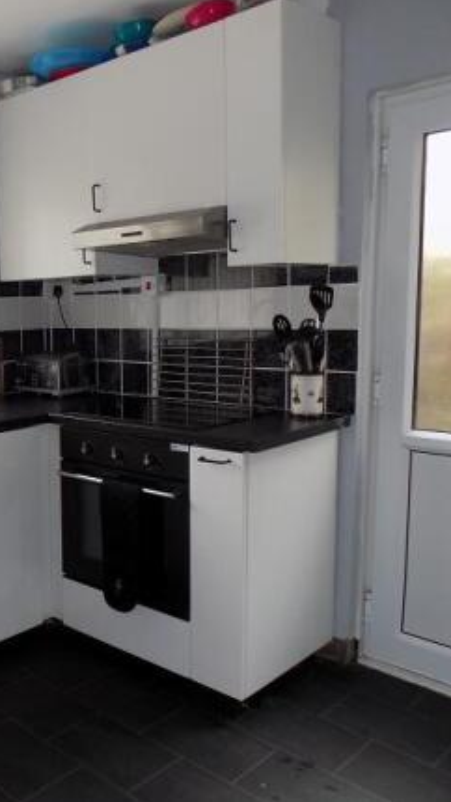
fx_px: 723
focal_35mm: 34
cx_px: -5
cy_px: 400
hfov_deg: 31.9
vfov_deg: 58.0
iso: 125
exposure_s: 1/30
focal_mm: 4
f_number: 3.1
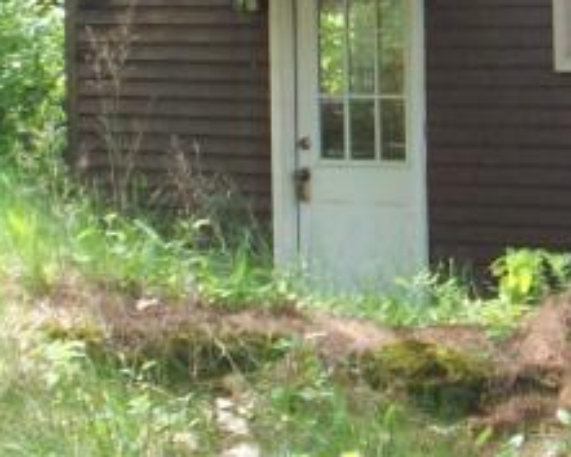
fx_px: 2823
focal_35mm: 167
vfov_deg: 9.2
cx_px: 726
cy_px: -54
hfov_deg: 11.3
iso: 80
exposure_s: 1/120
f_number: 2.8
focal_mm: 6.2
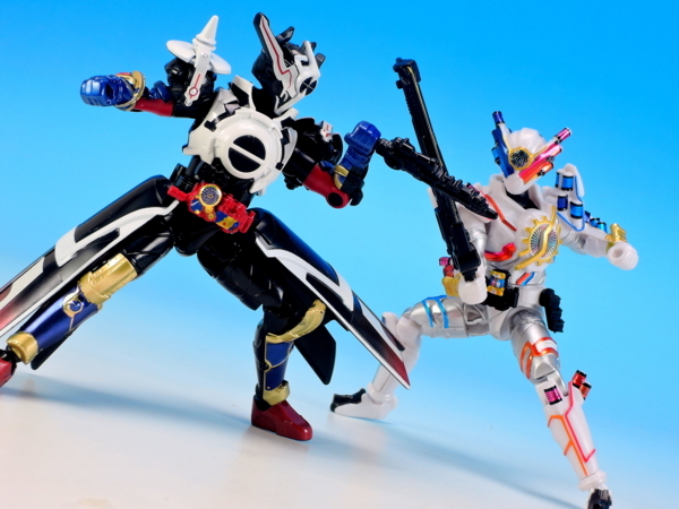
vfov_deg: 19.6
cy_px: 254
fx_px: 1471
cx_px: 340
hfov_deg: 26.0
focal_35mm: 75
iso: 80
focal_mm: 16
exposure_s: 1/1.3
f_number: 7.3
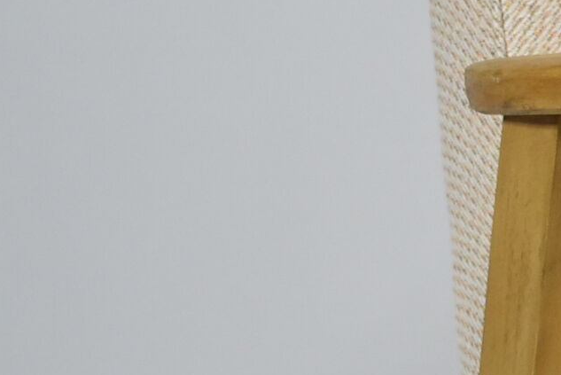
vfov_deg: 6.0
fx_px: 3540
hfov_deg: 8.6
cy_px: 458
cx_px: 1109
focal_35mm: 227
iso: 800
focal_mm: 32
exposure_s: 1/125
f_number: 4.5
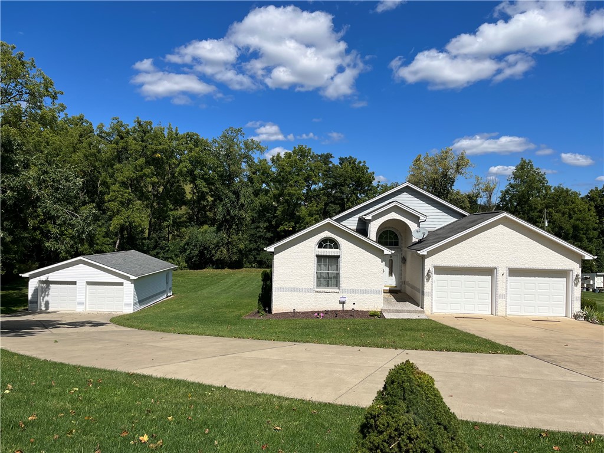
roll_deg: -0.8
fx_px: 454
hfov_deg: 67.3
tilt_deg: +0.8
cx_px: 302
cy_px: 226
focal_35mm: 26
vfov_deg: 53.1
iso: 50
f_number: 1.6
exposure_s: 1/5848
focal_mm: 5.1
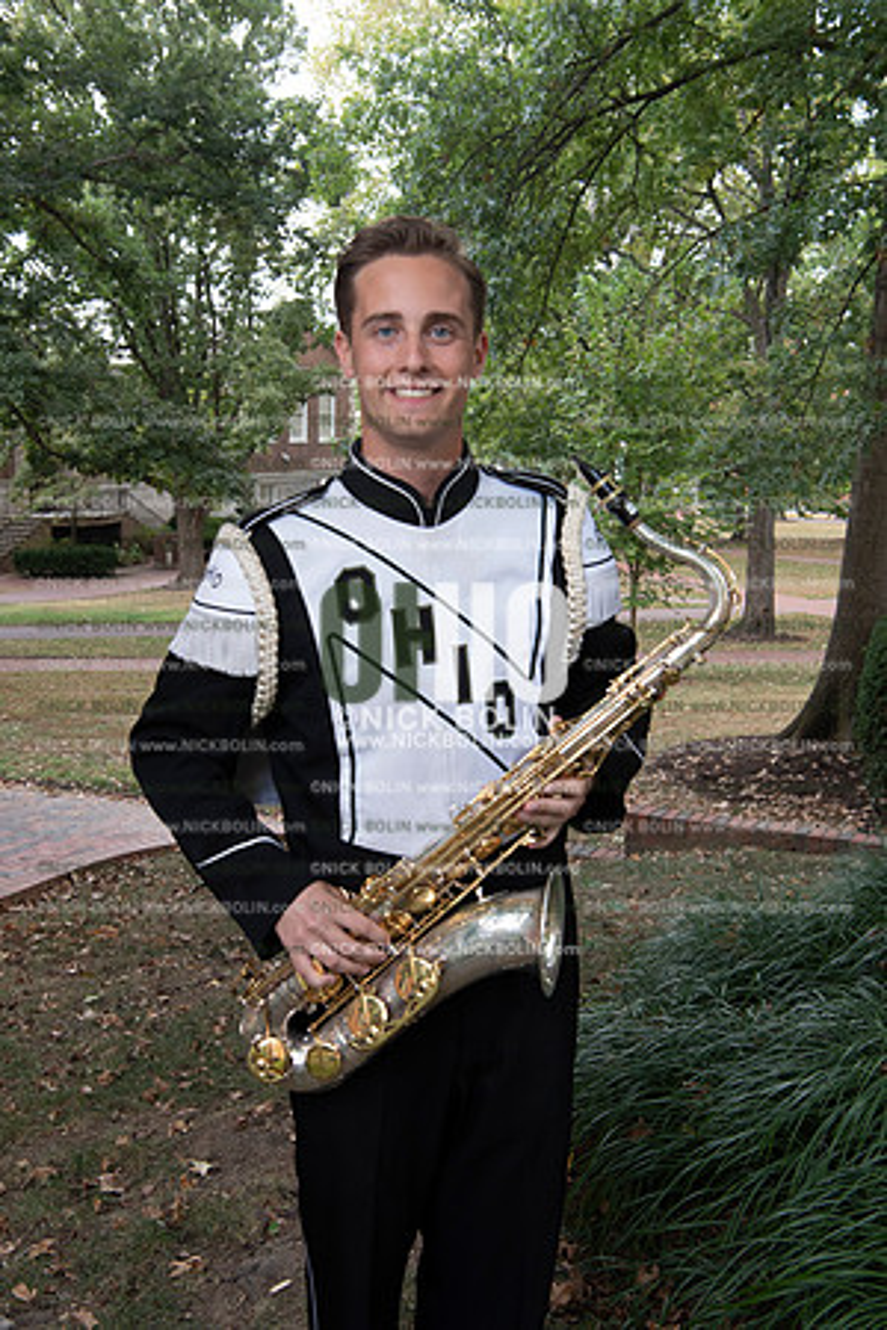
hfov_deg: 33.4
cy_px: 665
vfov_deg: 48.5
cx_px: 444
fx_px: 1478
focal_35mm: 40
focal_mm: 40
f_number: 8
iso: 800
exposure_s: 1/100
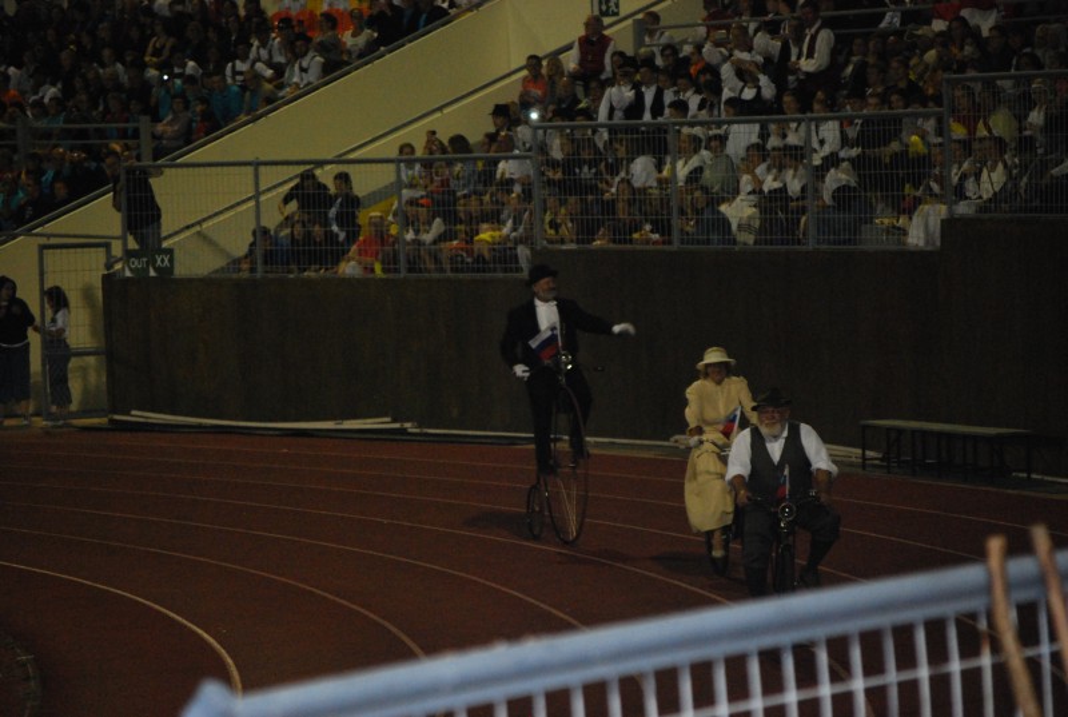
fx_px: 5574
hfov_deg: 10.9
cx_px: 534
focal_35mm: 188
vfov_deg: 7.4
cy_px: 358
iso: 1600
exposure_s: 1/60
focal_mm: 125
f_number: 5
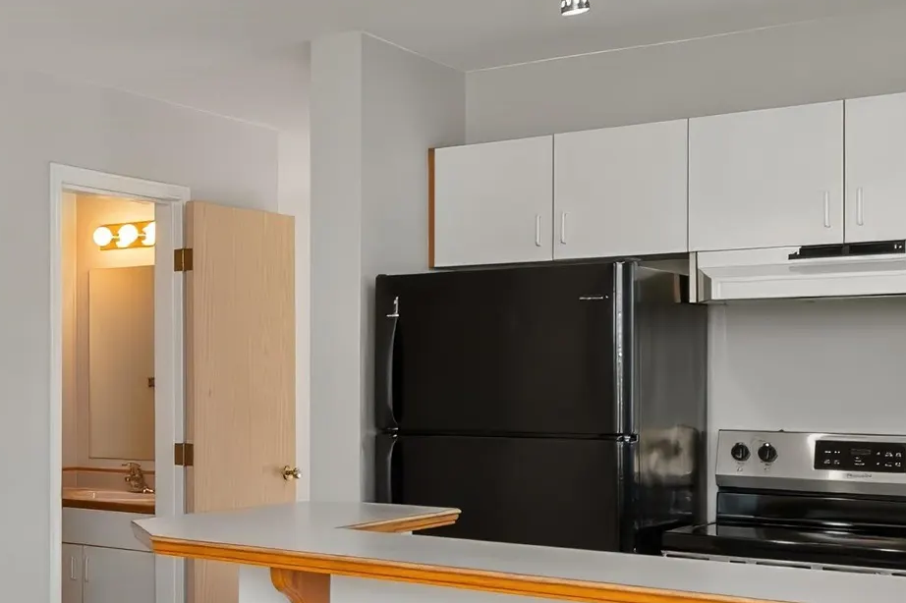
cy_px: 431
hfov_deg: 36.1
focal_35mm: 50
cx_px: 24
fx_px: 1258
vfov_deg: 26.7
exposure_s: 1/80
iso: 320
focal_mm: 10
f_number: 5.6
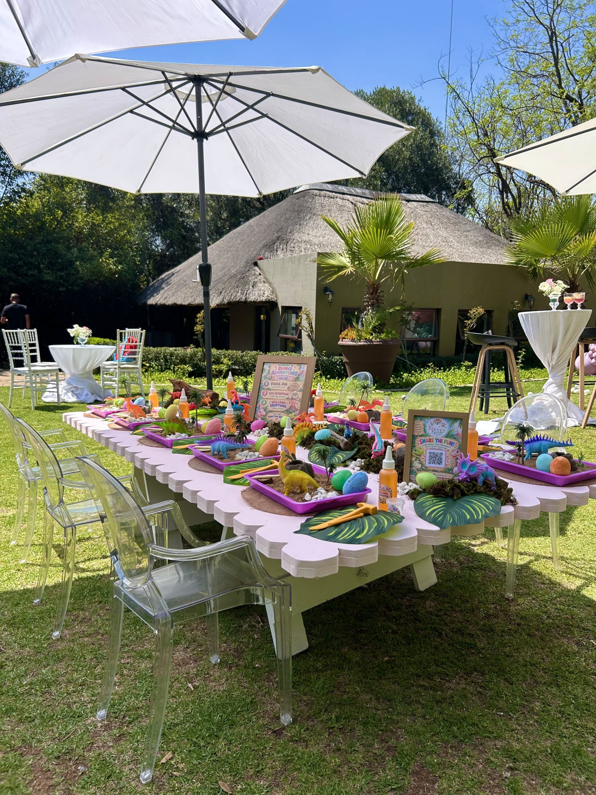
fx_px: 597
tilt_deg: -7.8
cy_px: 398
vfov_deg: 67.3
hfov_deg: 53.1
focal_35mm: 26
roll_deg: -0.8
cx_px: 298
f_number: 1.5
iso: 50
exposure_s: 1/2299
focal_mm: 5.7
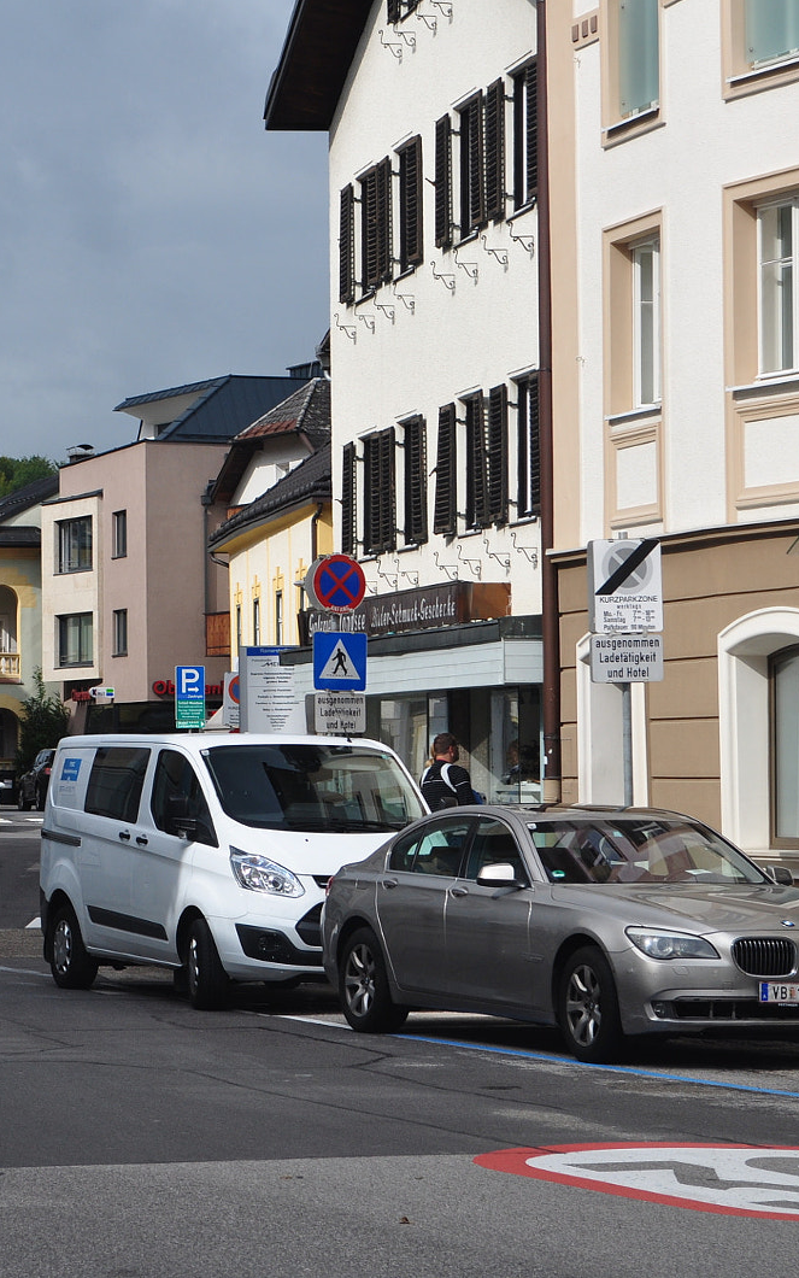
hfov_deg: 10.3
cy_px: 640
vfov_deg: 16.5
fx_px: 4414
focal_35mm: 127
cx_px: 198
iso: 200
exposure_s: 1/160
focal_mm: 55
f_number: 9
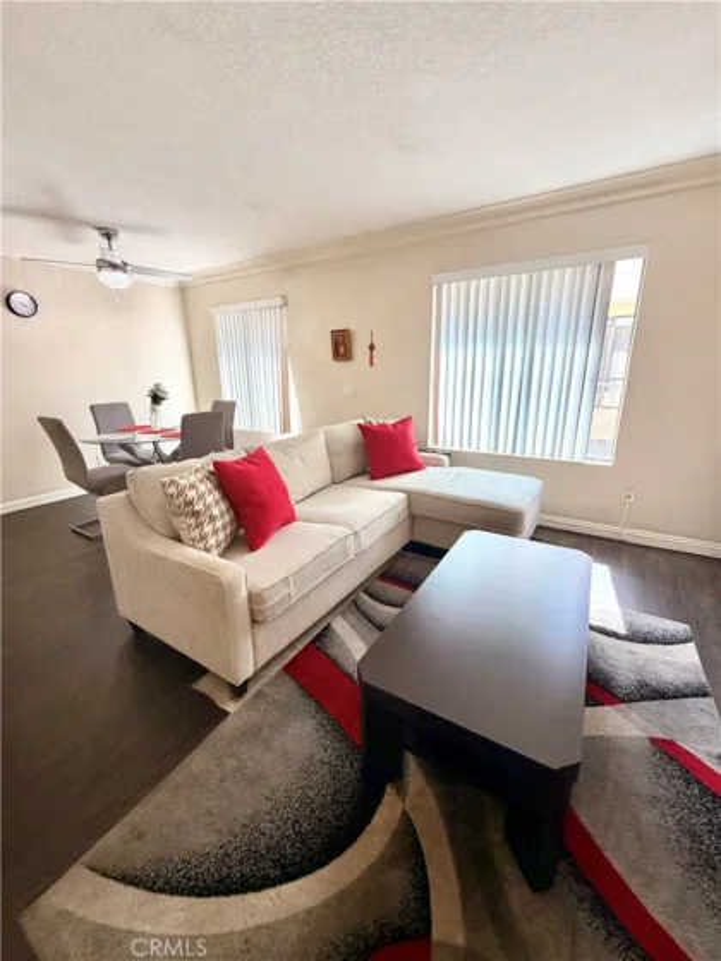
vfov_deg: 102.1
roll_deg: -0.5
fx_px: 389
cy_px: 480
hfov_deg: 85.7
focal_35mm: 14
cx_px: 360
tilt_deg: -17.7
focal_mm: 2.22
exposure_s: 1/120
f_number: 2.2
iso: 125
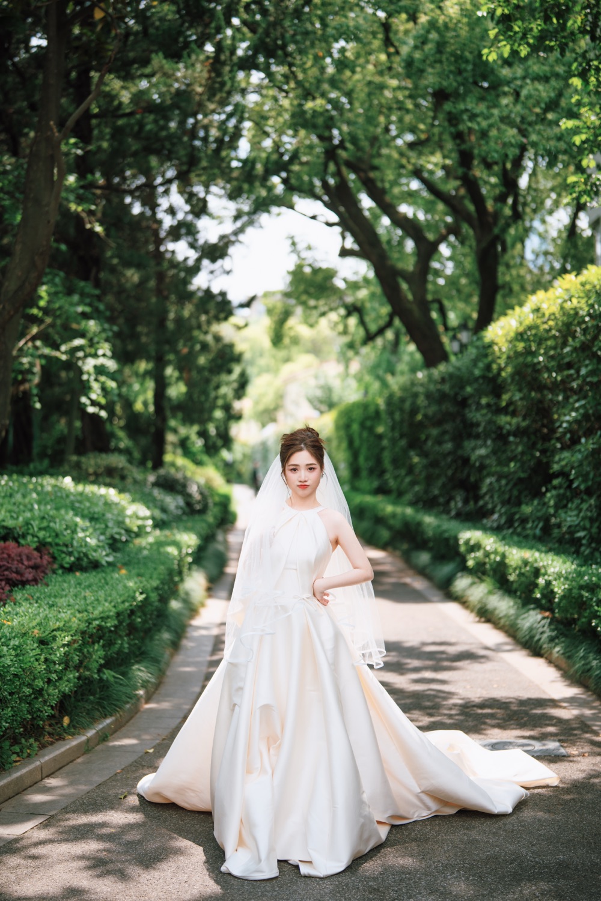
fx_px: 1252
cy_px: 450
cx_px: 300
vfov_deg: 39.6
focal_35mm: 50
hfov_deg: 27.0
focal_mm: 50
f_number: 1.4
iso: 100
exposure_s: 1/1250
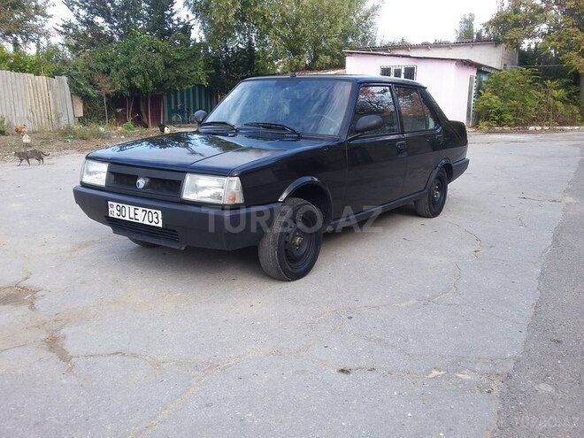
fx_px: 523
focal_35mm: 31
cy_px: 219
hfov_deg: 58.4
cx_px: 292
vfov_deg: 45.4
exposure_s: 1/247
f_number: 2.2
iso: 50
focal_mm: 3.3
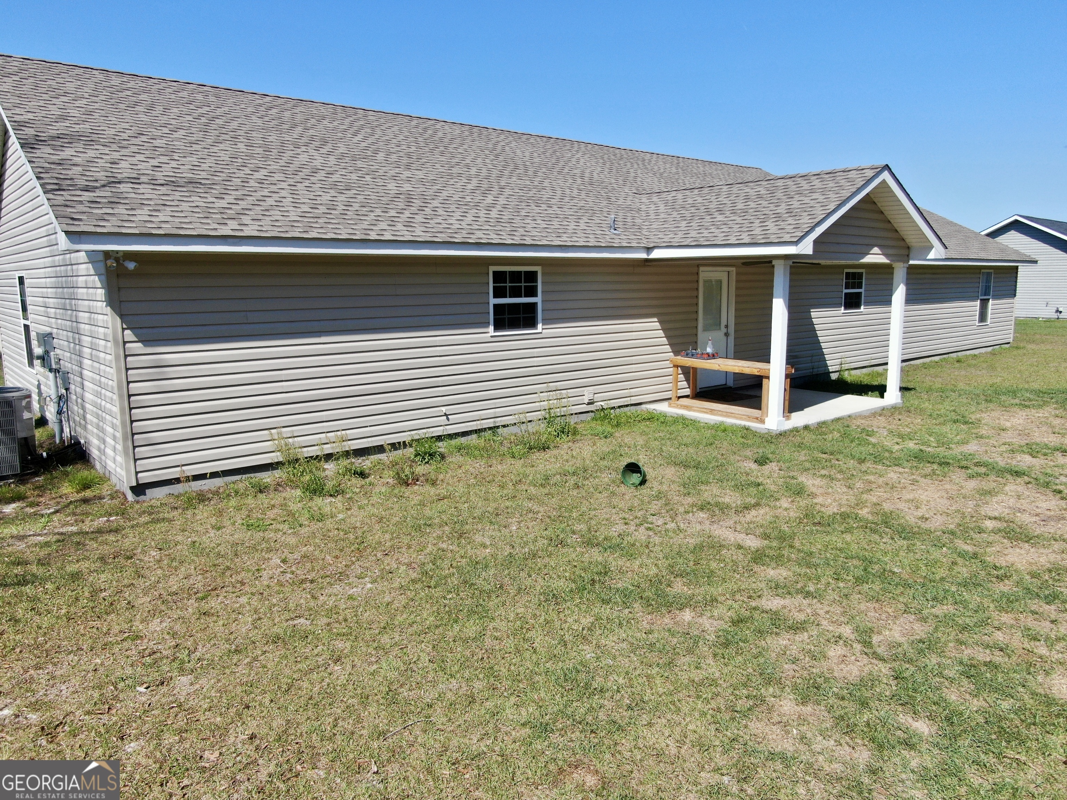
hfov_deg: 71.6
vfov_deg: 56.8
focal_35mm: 24
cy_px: 400
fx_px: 740
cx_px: 534
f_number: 2.8
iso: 100
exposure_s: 1/1250
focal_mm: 4.39
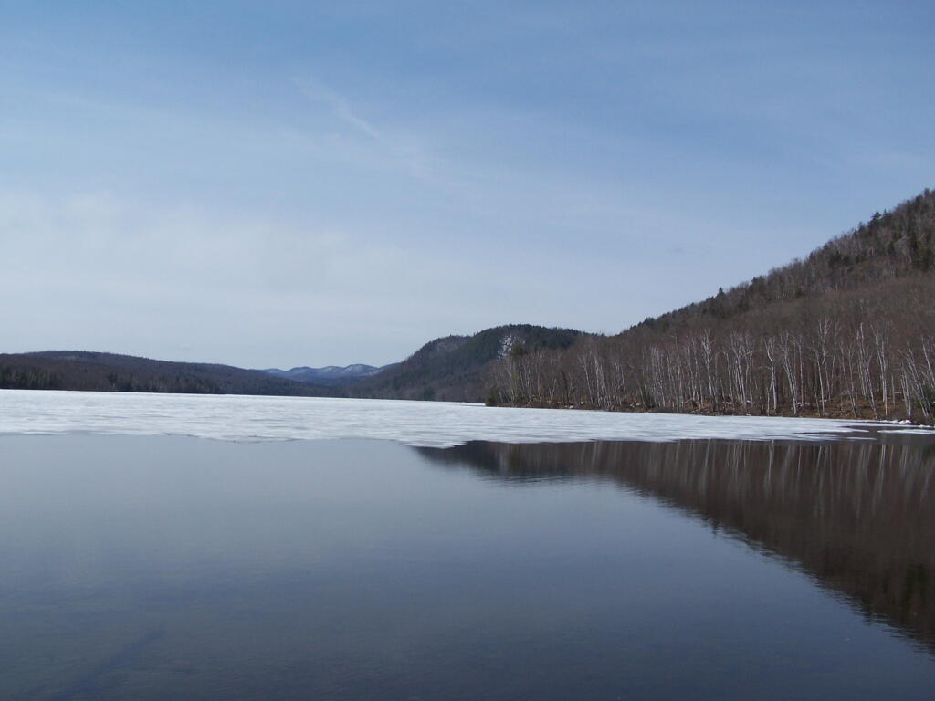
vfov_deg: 37.7
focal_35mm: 38
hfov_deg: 49.0
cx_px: 468
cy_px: 350
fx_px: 1026
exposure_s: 1/800
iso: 80
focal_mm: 6.3
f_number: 5.6
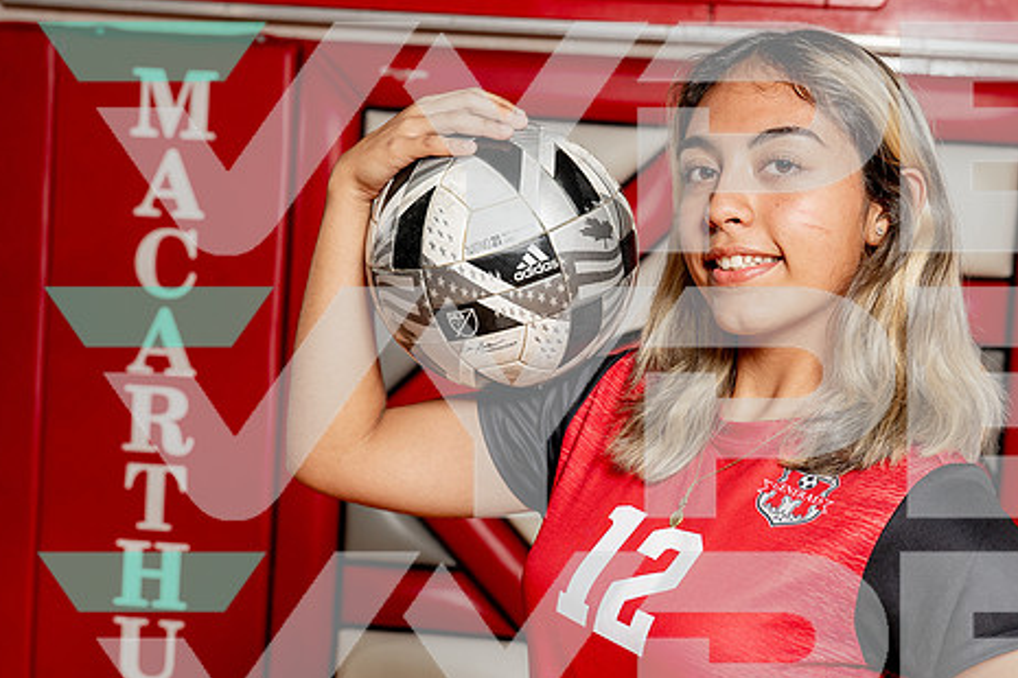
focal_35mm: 58
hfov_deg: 34.4
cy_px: 404
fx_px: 1640
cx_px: 602
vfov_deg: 23.3
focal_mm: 43
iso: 640
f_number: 5.6
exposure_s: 1/250
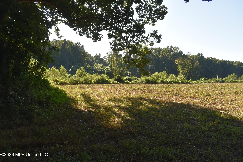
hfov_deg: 67.4
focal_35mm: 27
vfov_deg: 47.9
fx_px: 182
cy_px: 81
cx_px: 122
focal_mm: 18
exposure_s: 1/250
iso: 200
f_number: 8
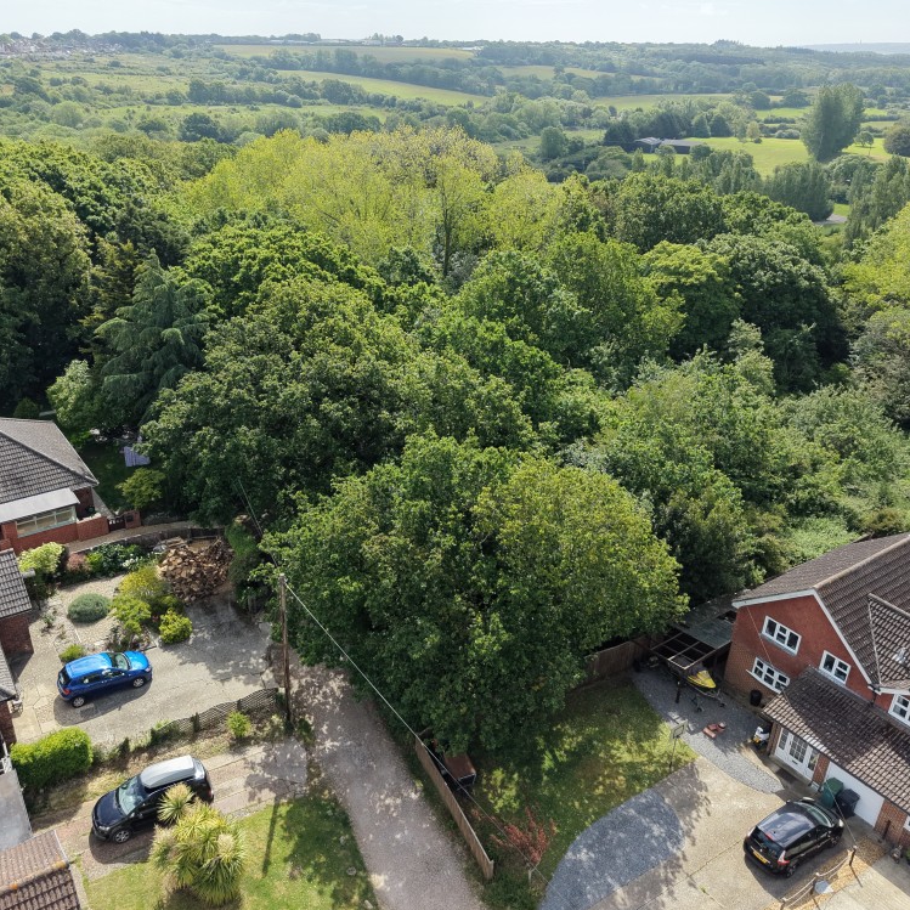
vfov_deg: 55.6
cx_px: 406
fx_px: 863
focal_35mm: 29
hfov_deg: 55.5
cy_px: 447
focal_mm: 8.67
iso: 400
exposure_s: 1/5000
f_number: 1.8
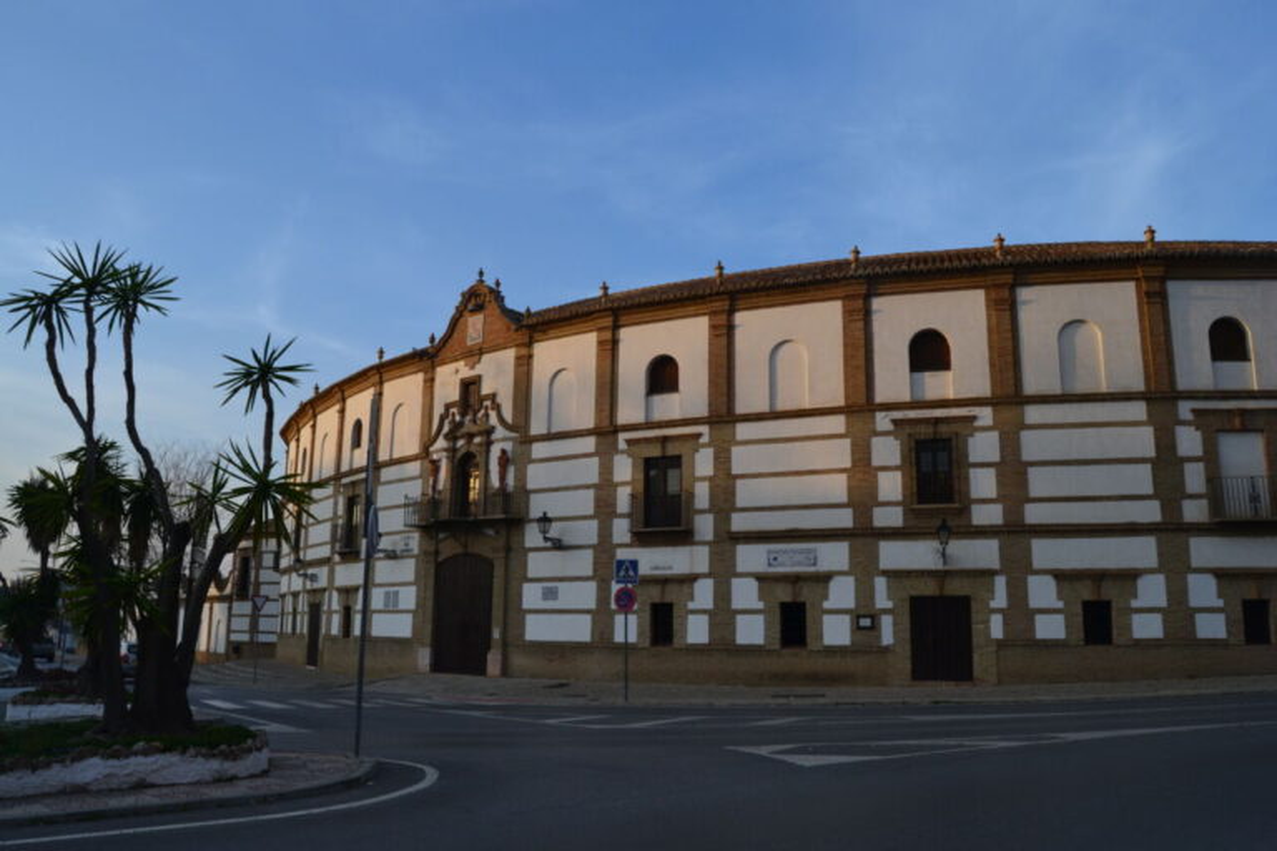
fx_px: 958
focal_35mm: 27
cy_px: 426
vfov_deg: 47.9
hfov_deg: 67.4
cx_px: 638
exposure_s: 1/250
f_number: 10
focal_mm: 18
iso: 400
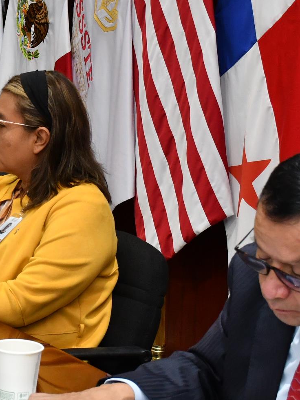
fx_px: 1513
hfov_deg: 11.1
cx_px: -49
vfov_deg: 15.0
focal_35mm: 131
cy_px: 148
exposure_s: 1/125
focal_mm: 32
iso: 1250
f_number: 5.6
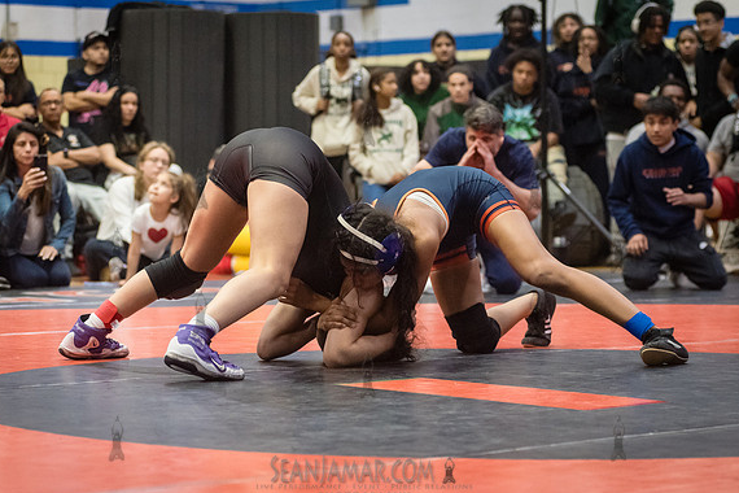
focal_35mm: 109
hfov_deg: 18.8
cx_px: 403
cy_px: 271
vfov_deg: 12.6
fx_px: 2237
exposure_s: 1/400
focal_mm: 92
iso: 8000
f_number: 3.5
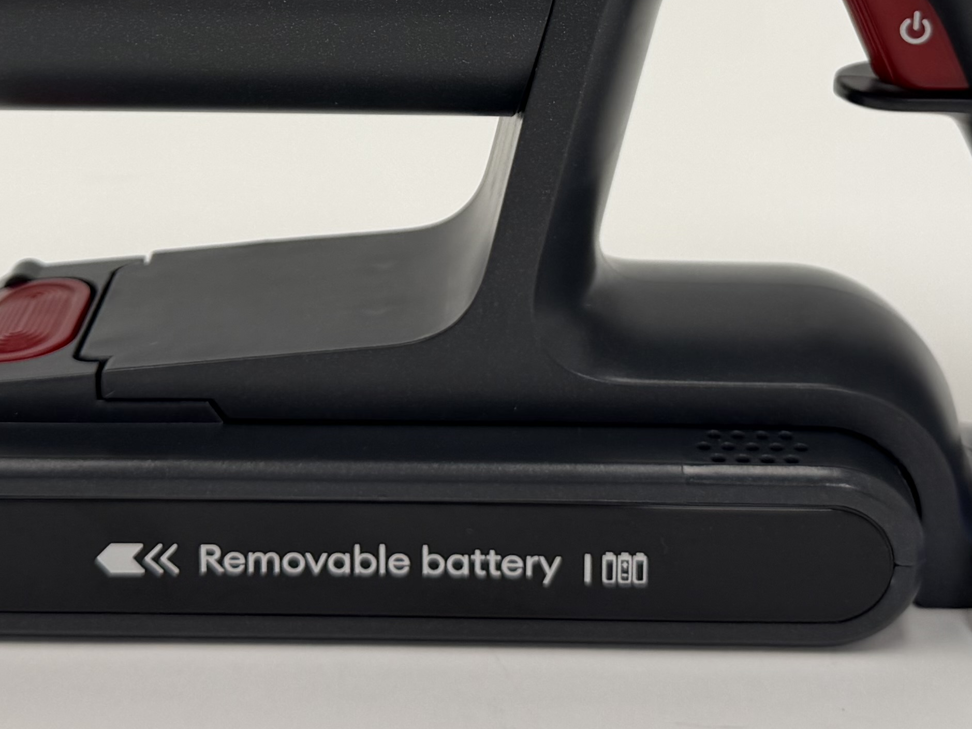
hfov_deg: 26.7
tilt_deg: -15.8
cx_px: 459
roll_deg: +0.4
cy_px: -41
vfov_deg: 19.4
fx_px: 2050
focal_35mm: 73
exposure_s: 1/266
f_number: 1.78
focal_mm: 6.76
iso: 64
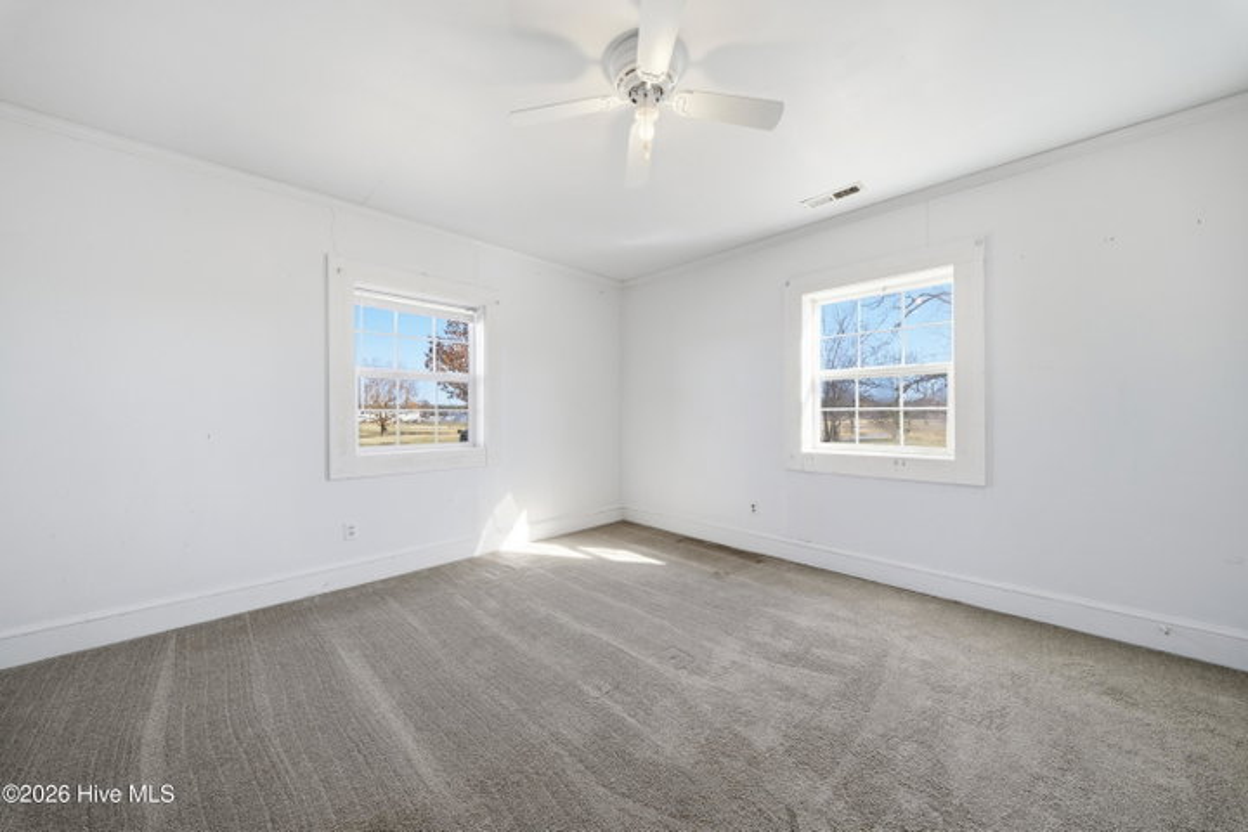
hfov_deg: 112.6
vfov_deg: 90.0
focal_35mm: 12
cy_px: 416
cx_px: 624
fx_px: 416
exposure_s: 1/320
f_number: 8
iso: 250
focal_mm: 12
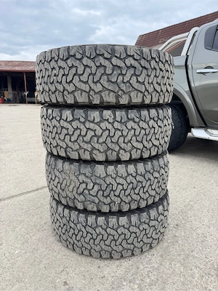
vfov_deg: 71.6
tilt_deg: -12.1
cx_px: 109
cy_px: 146
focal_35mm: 24
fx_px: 202
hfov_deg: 56.8
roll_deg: -0.5
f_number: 1.78
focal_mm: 6.76
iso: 80
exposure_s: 1/183
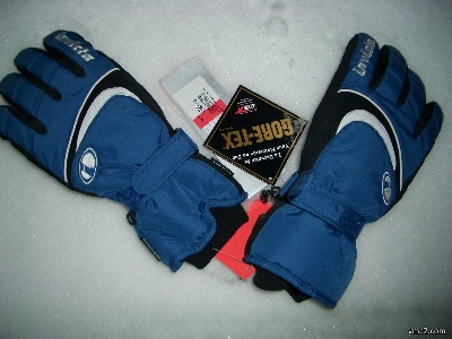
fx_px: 457
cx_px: 226
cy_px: 170
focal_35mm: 35
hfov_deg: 52.6
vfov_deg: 40.7
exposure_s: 1/60
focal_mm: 5.8
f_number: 2.6
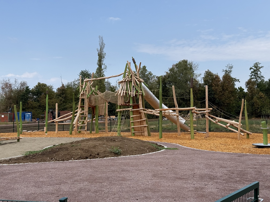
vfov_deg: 30.3
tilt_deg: +0.7
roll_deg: +1.0
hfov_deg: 39.7
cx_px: 135
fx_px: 374
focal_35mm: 48
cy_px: 101
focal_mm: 6.76
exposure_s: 1/4329
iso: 64
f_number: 1.78
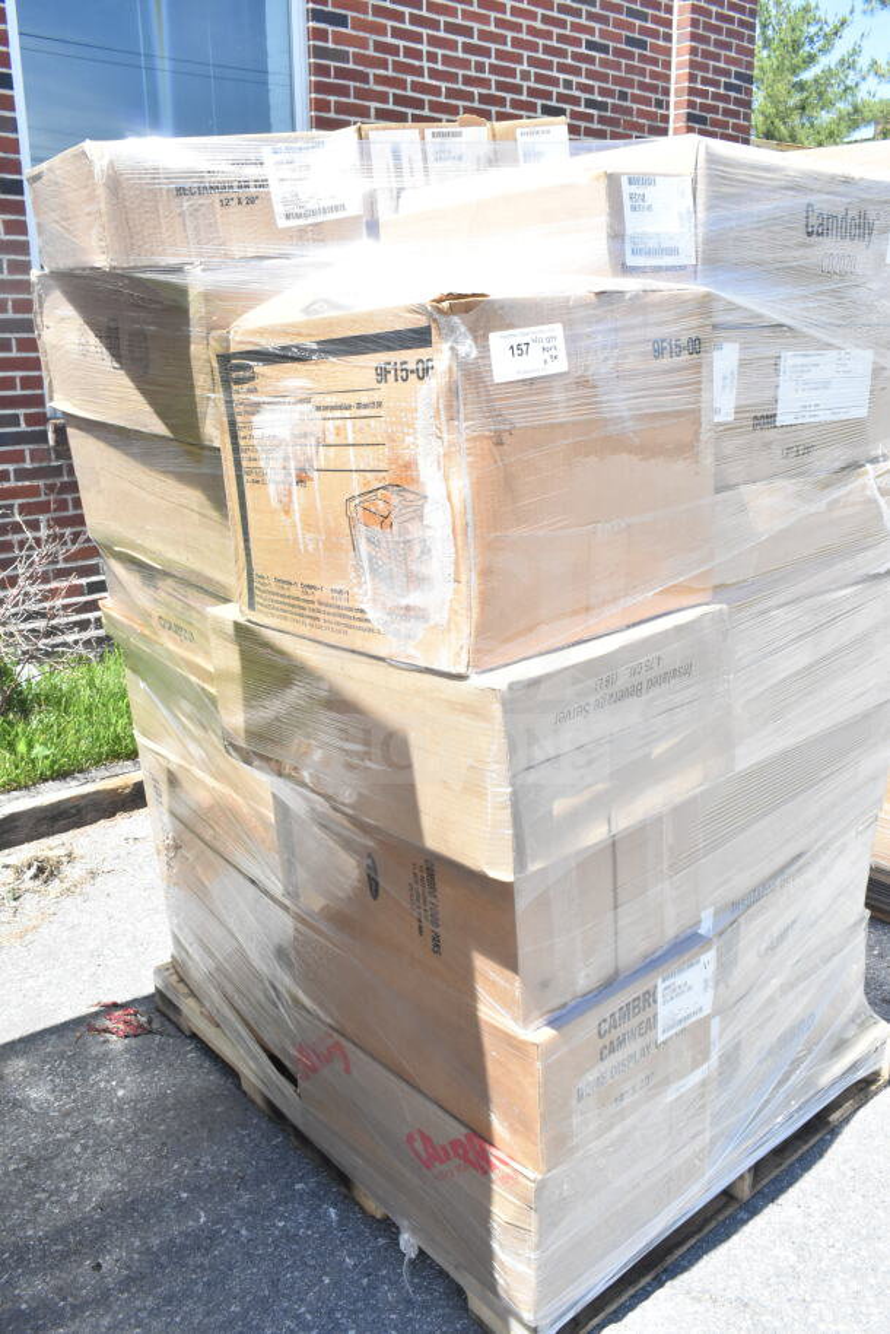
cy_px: 667
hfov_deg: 43.6
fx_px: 1112
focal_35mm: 30
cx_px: 445
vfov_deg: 61.9
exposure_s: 1/500
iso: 1600
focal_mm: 20
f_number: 11
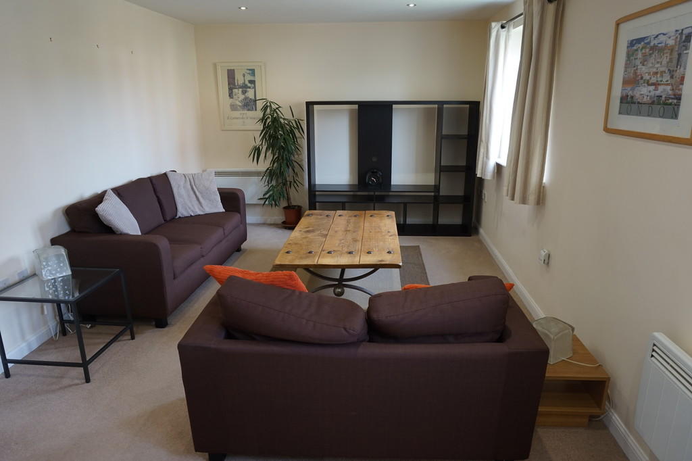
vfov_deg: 53.1
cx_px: 346
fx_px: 461
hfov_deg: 73.8
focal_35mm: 24
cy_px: 230
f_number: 5.6
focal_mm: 16
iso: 400
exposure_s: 1/20
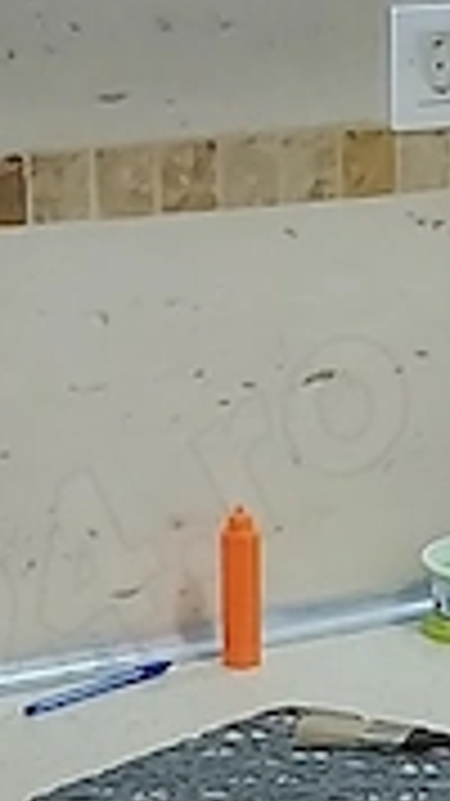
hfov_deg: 7.6
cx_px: 450
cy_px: 774
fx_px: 3376
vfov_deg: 13.4
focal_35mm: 159
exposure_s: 1/50
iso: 250
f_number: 1.7
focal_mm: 3.92
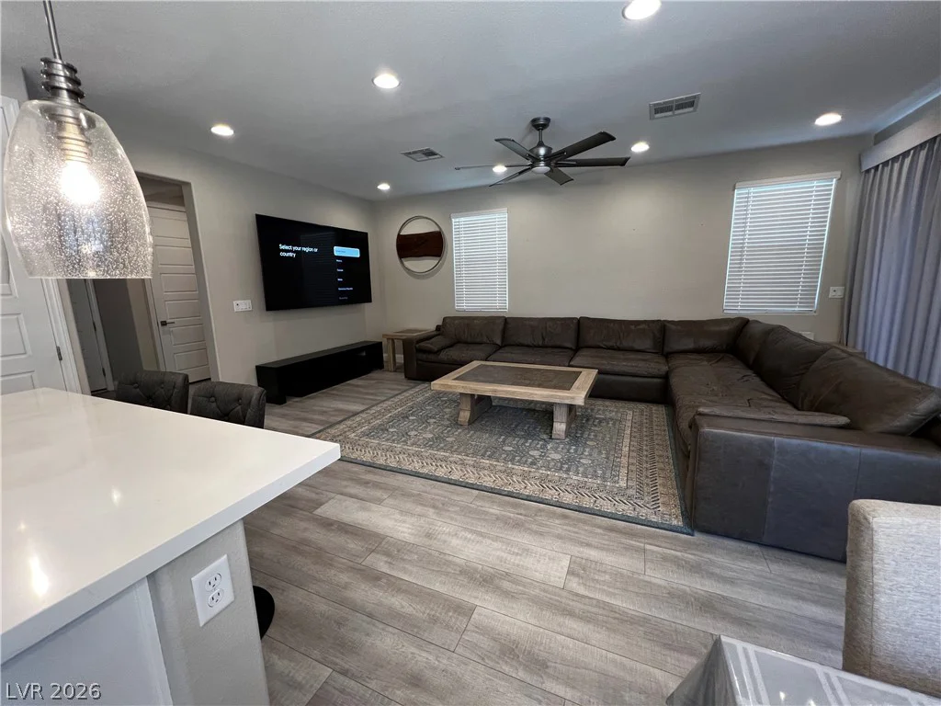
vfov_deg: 89.9
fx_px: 353
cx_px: 470
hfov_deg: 106.2
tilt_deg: -9.8
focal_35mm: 13
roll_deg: +0.7
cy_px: 353
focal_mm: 1.57
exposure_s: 1/60
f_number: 1.8
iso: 160
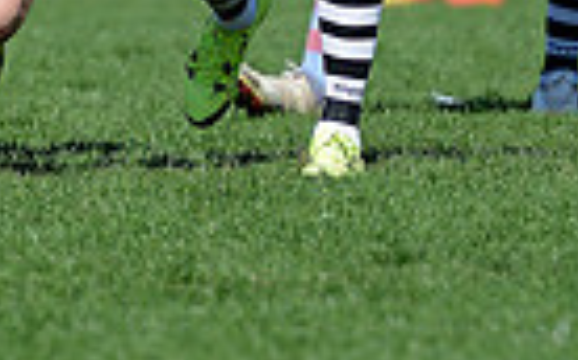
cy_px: -433
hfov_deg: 1.8
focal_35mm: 1157
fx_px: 18211
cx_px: 126
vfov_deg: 1.1
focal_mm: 270
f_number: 4
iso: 320
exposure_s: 1/2000
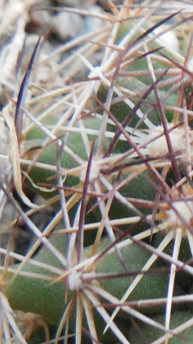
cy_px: 272
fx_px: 919
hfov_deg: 10.7
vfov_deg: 20.9
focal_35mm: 101
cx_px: 417
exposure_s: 1/30
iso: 400
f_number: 3.6
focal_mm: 5.6
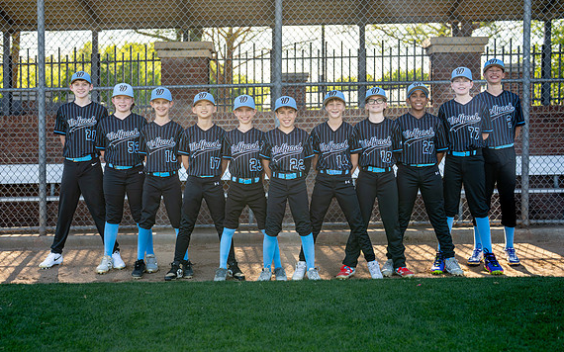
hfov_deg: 36.9
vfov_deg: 23.5
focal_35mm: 55
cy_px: 171
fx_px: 845
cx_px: 270
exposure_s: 1/800
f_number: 2.5
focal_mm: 50
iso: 125
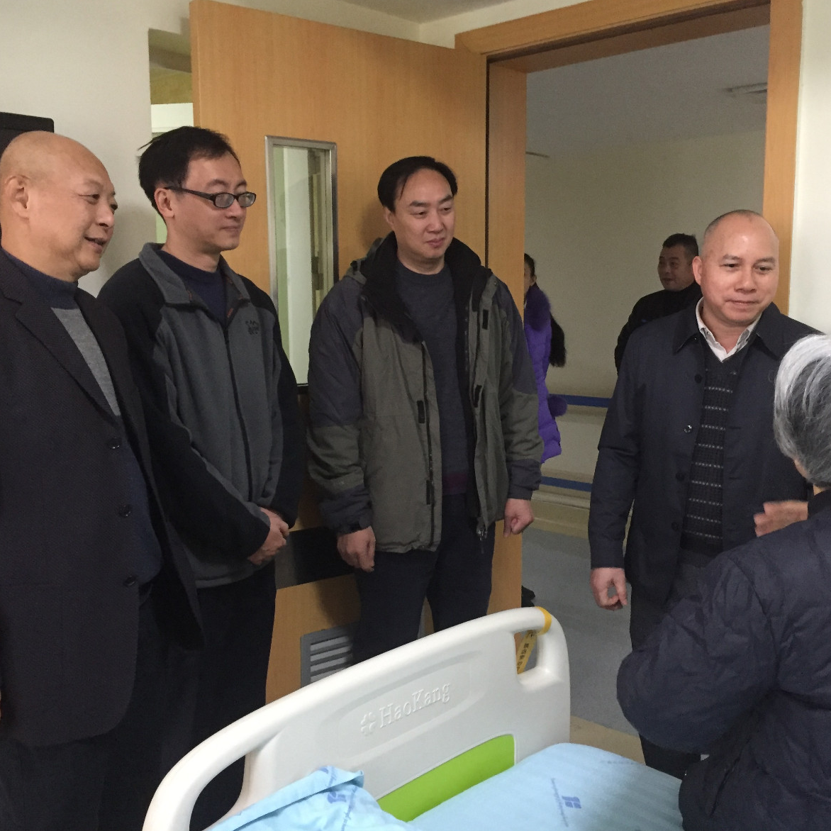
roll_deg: +0.0
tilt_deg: -8.8
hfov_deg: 47.2
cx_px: 444
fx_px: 951
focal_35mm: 35
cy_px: 416
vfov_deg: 47.2
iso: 250
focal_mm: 4.15
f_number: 2.2
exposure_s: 1/25
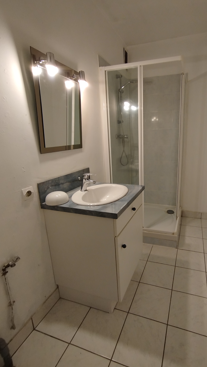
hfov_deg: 62.3
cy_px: 178
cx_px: 138
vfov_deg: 95.9
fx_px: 166
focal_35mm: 17
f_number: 2.2
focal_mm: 1.65
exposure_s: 1/33
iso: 125
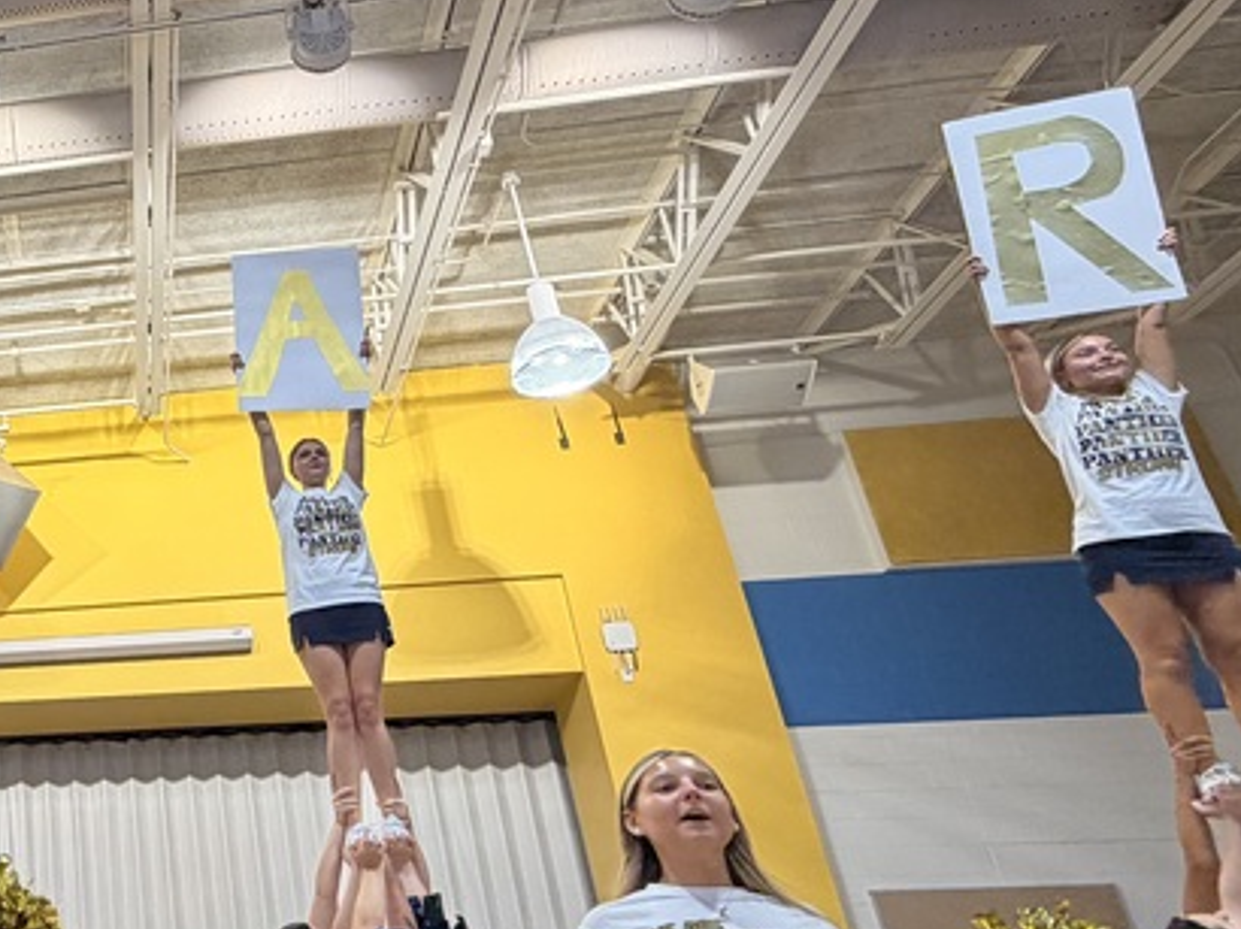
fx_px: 1254
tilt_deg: +24.3
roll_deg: -0.2
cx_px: -109
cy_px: 557
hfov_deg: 42.1
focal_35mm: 35
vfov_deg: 40.5
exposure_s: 1/120
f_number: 2.2
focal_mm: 2.22
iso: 160
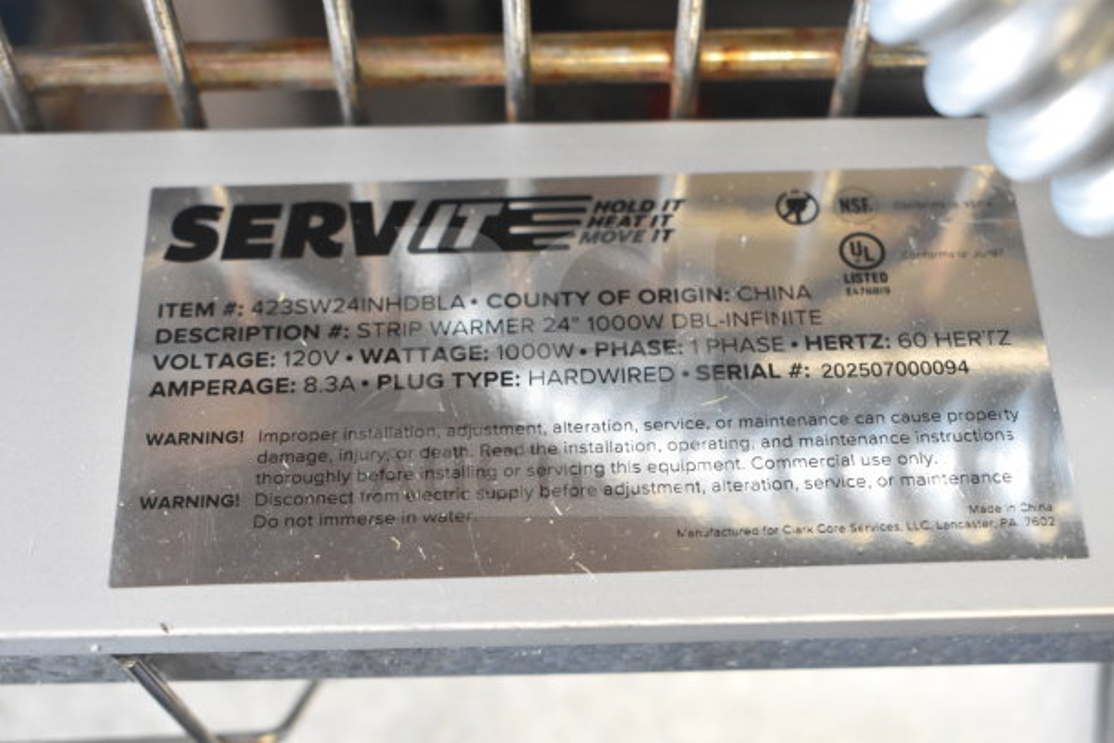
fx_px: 1625
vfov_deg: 25.8
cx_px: 557
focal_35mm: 52
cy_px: 372
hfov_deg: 37.8
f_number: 4.5
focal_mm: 35
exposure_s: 1/60
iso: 2800
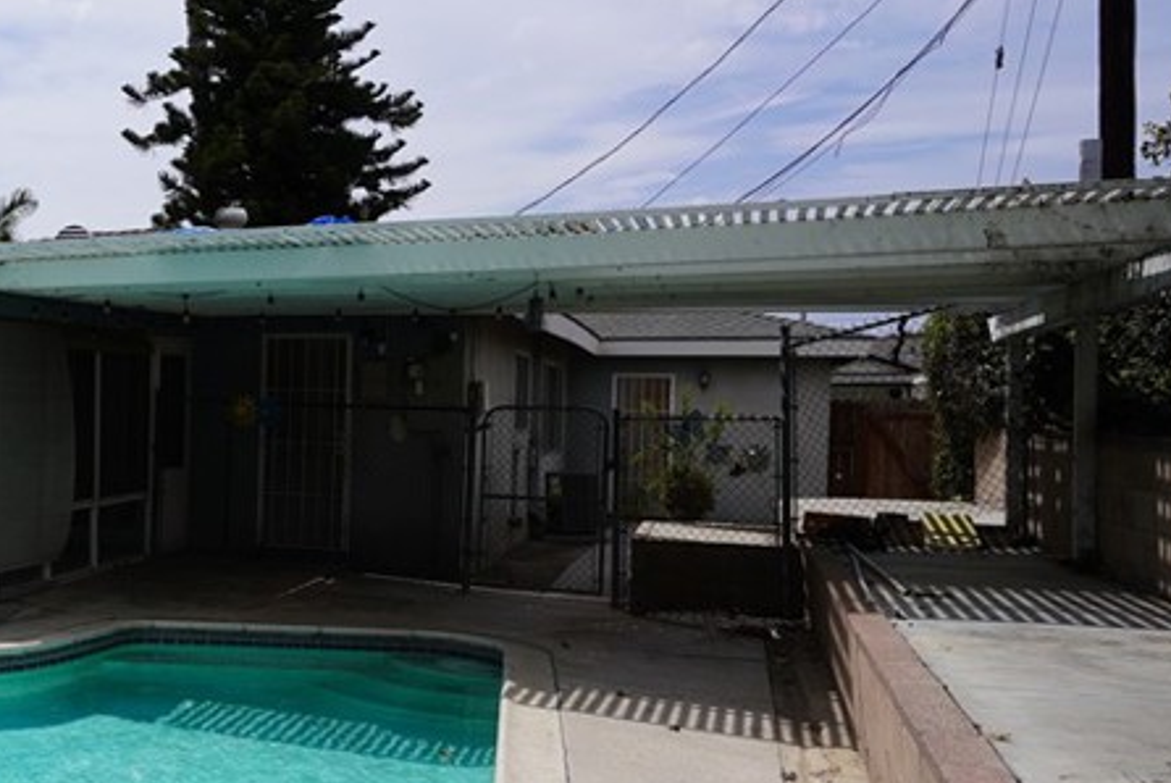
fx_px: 1269
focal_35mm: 39
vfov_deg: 34.2
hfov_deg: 40.6
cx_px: -97
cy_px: 427
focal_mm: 17
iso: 100
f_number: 5
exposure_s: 1/1250
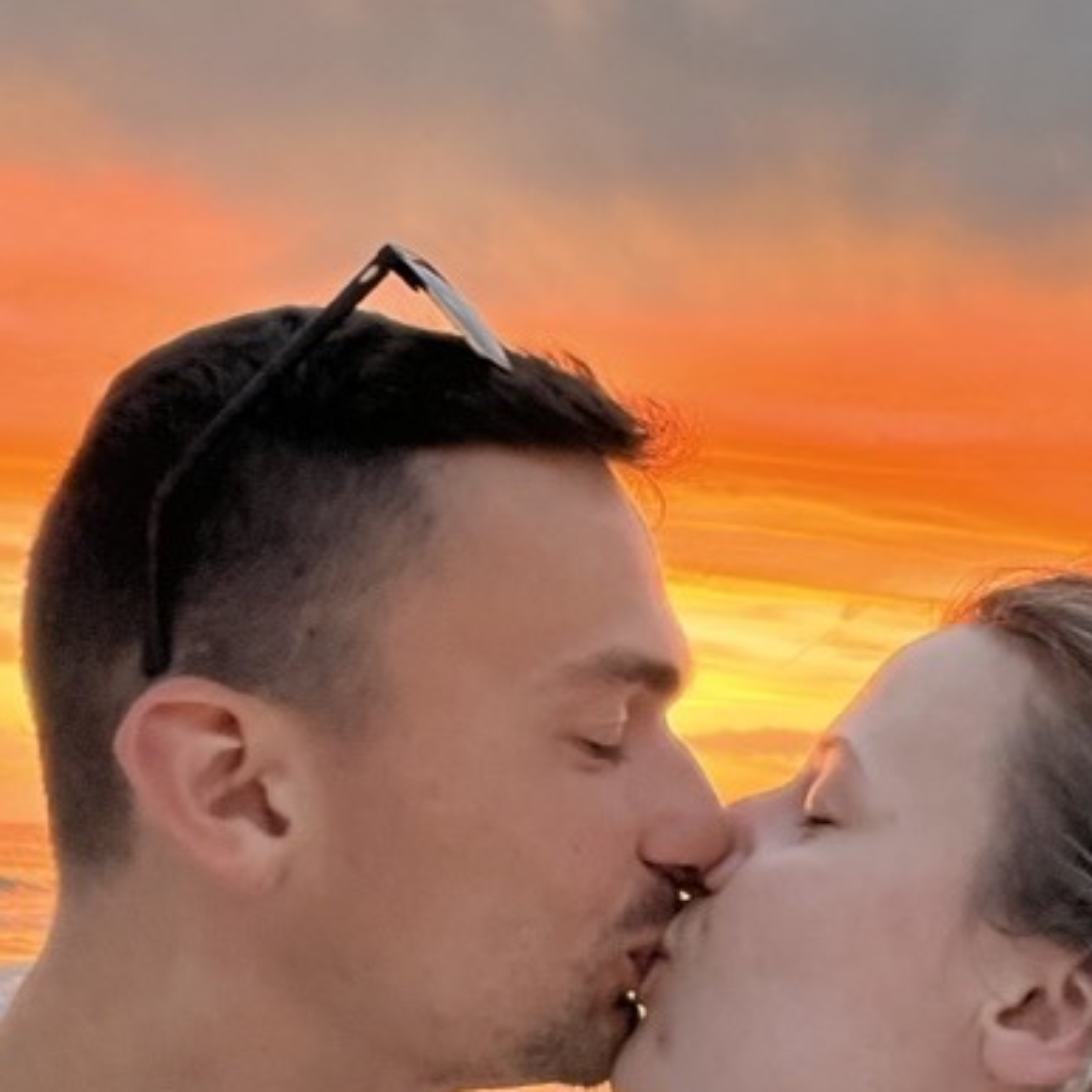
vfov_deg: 35.3
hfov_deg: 35.2
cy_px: 618
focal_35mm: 48
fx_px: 1713
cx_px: 665
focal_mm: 2.71
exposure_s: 1/60
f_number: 2.2
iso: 250
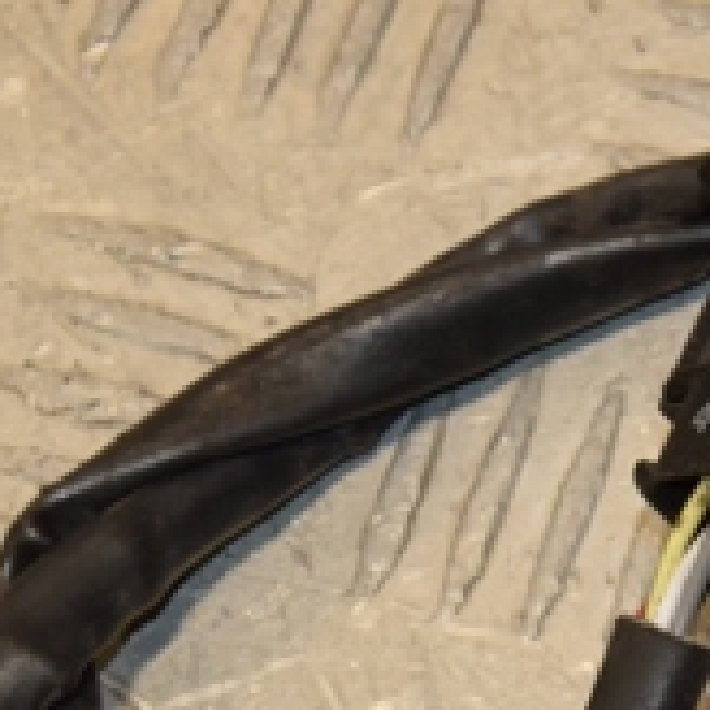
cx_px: 888
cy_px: 745
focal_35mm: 329
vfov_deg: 5.3
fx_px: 7635
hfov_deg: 5.3
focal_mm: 66
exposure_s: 1/200
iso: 800
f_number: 9
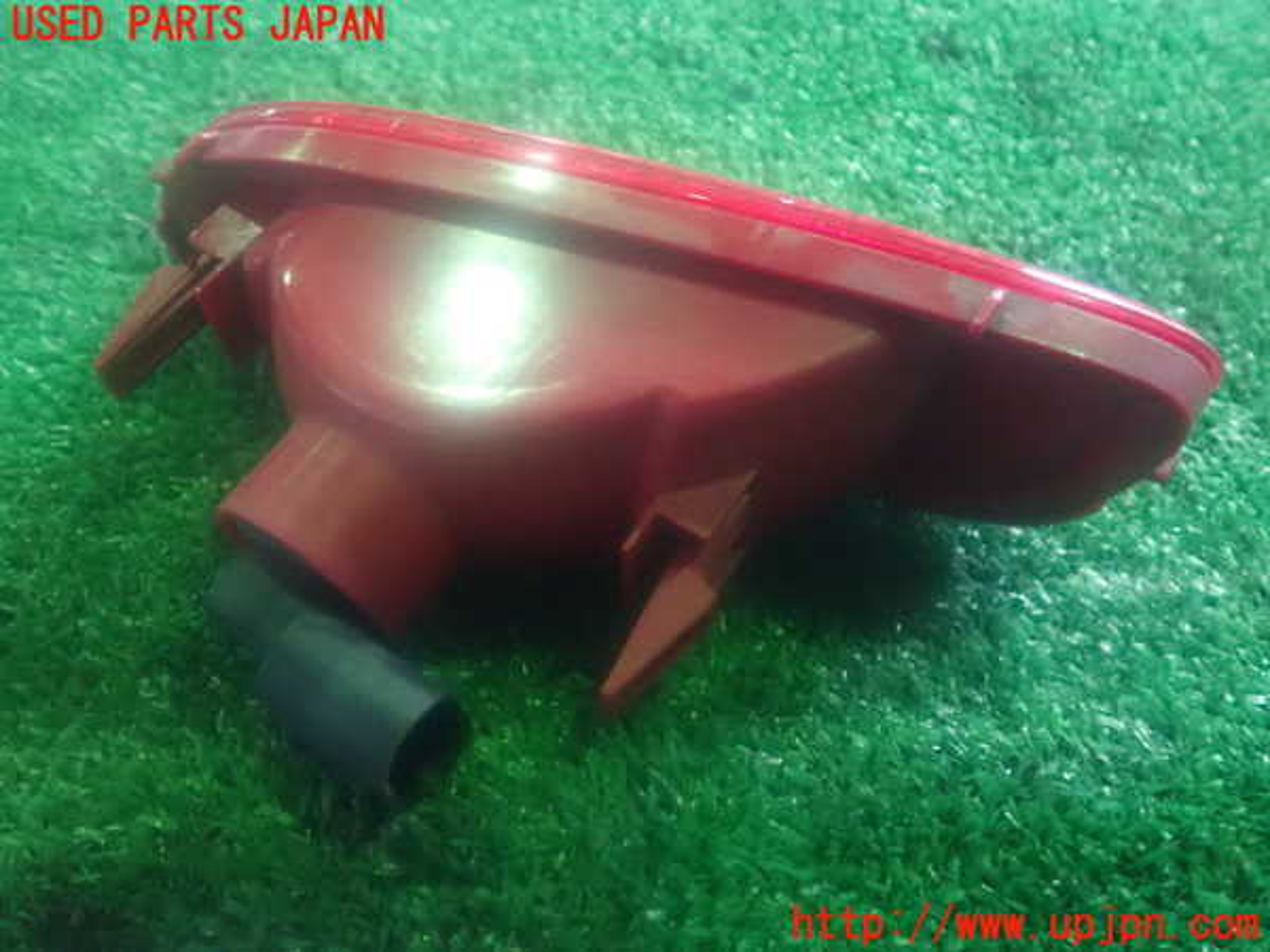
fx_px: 1101
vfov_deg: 46.8
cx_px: 635
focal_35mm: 30
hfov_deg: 60.0
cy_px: 476
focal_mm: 5.5
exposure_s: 1/25
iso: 1600
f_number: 2.3
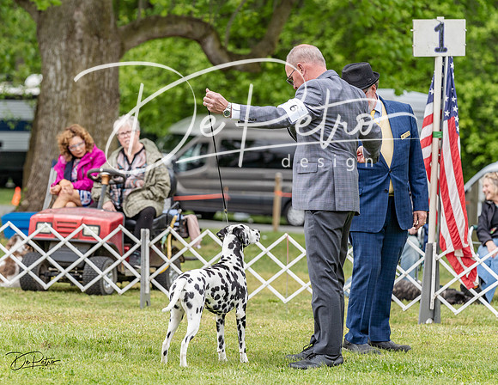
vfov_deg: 8.0
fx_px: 2755
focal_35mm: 189
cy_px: 198
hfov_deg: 10.3
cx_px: 234
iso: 500
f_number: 4.5
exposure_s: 1/1000
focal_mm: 156
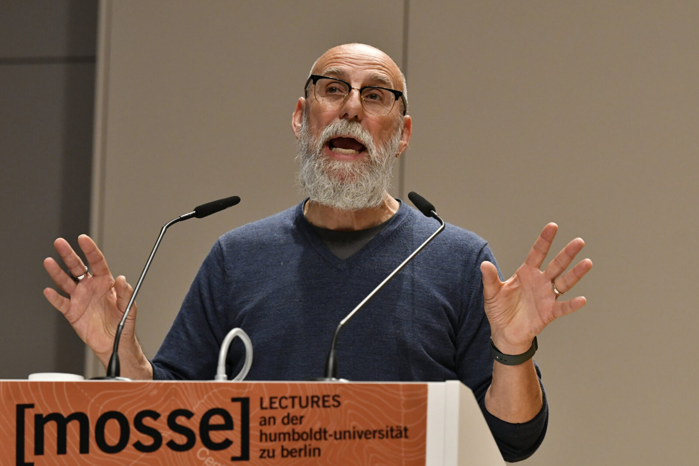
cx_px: 350
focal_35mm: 255
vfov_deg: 5.4
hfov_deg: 8.1
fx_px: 4950
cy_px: 233
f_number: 4.5
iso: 3200
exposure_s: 1/320
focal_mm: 170
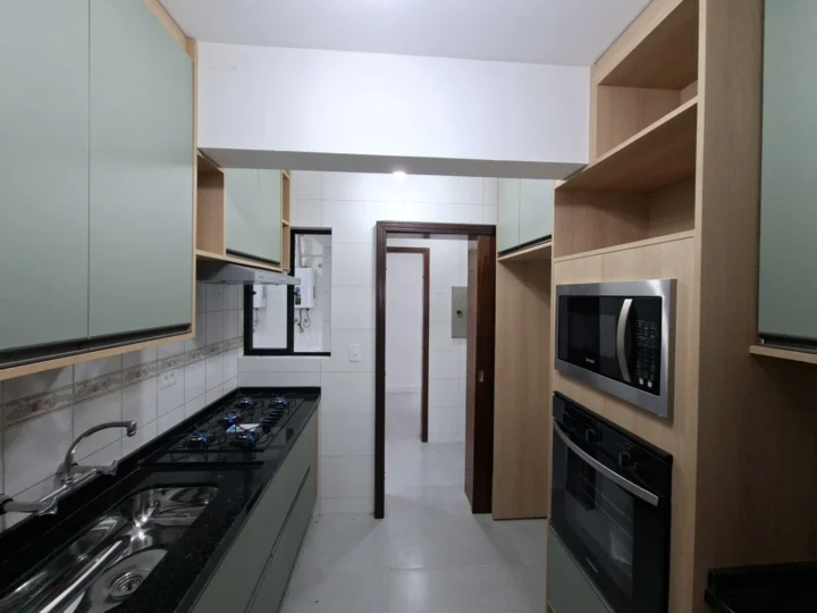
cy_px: 306
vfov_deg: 89.9
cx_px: 408
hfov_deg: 106.2
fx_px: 307
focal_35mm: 13
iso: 80
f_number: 2.2
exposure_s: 1/40
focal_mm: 1.74
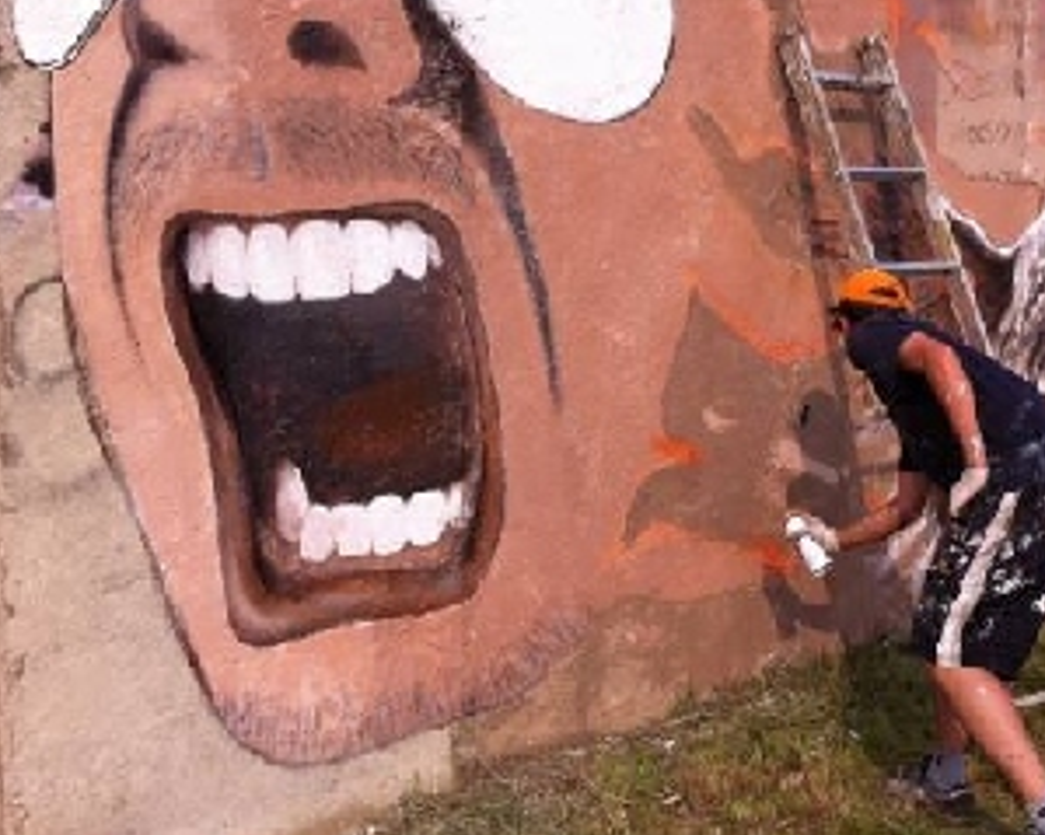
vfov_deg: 26.5
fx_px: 1762
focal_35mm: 57
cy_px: 253
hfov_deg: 32.3
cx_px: 811
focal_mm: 3.85
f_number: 2.8
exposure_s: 1/1885
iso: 80
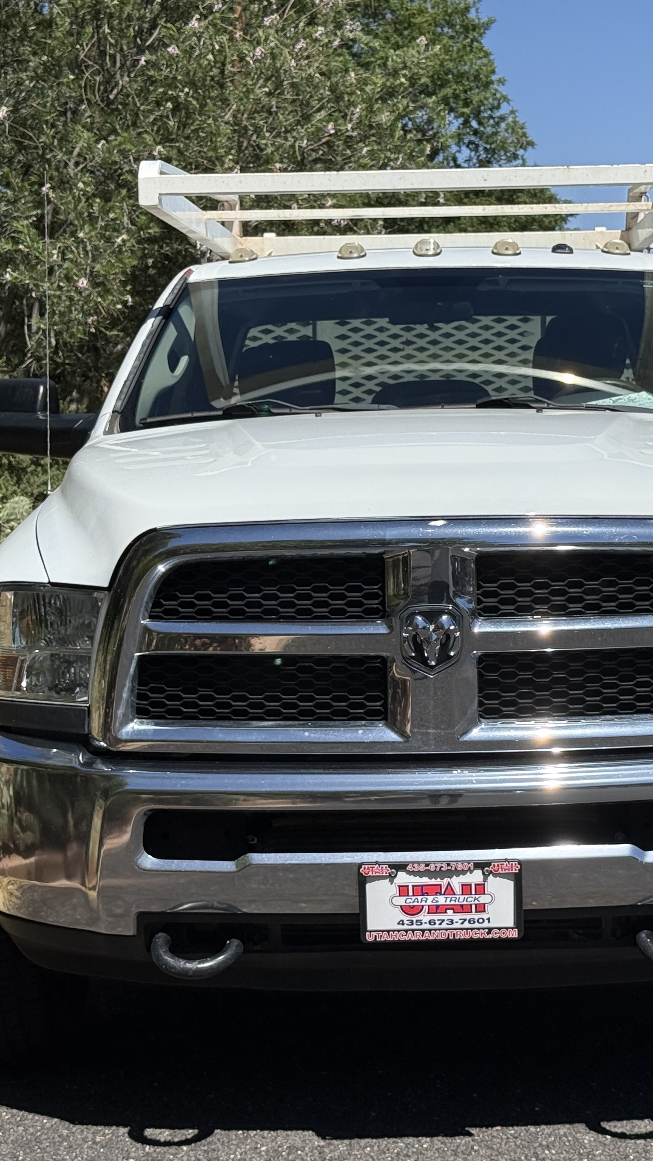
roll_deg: -0.8
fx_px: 2155
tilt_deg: -4.5
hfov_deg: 17.2
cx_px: 412
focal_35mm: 70
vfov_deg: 30.2
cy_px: 582
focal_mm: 6.76
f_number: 1.78
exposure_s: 1/7143
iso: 80
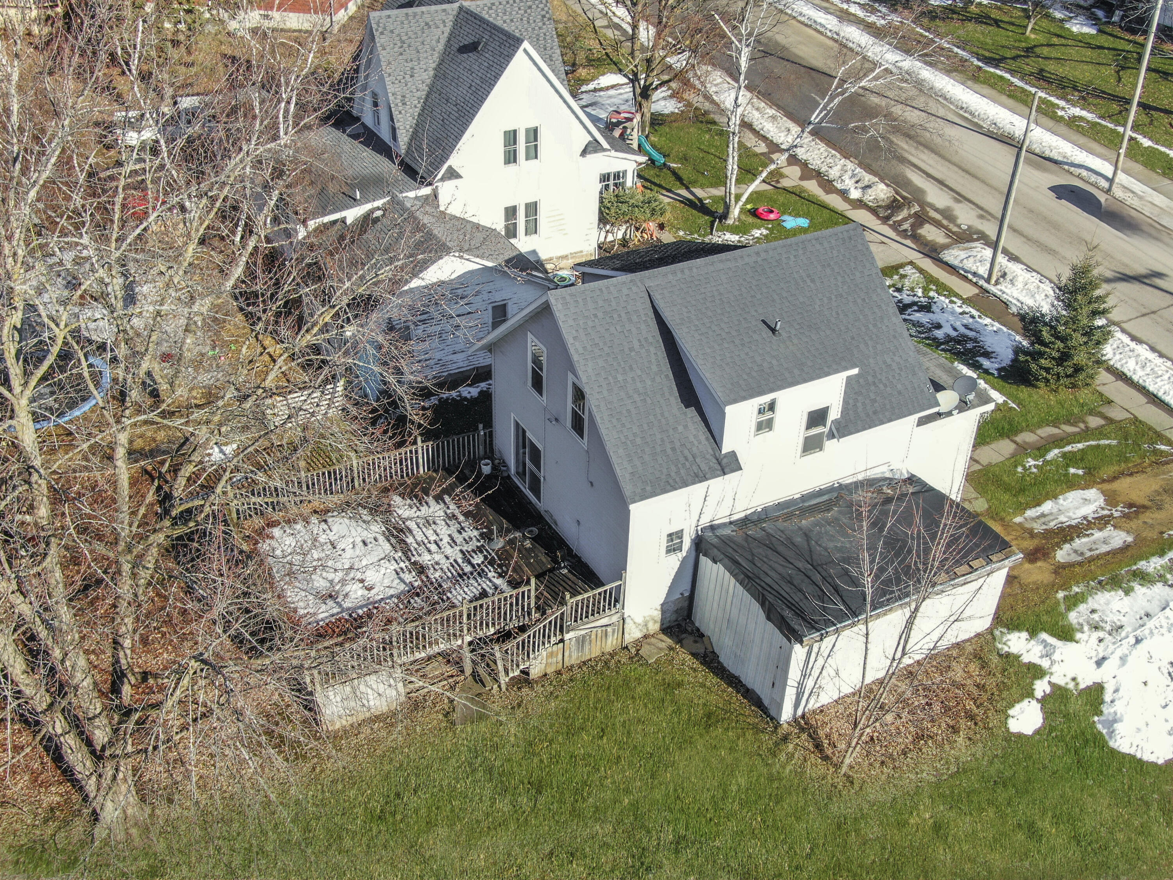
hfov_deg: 51.4
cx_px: 586
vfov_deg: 39.7
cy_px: 440
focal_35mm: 36
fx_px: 1220
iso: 100
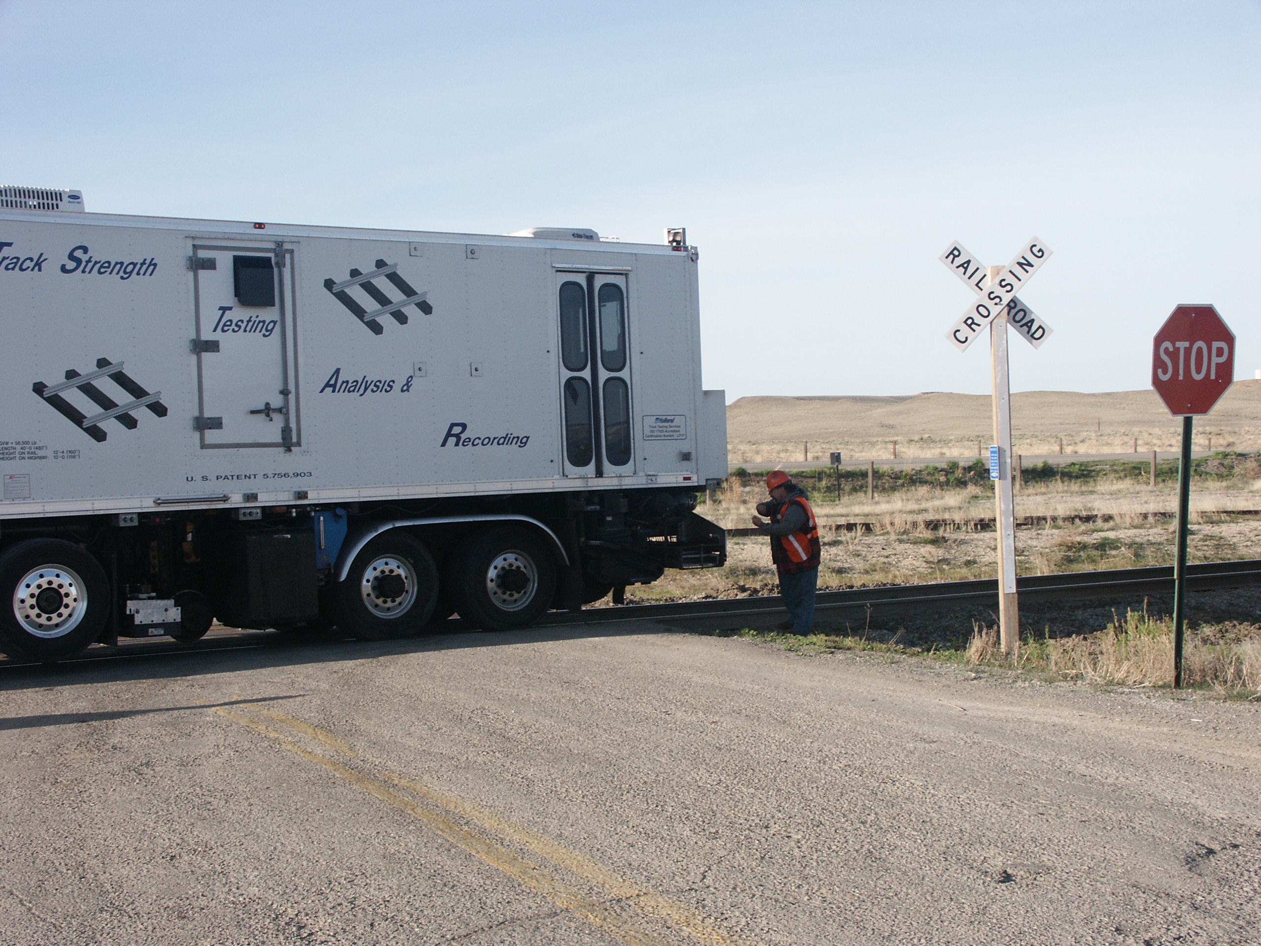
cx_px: 630
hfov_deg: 41.2
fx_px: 1676
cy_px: 473
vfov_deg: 31.5
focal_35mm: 46
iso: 100
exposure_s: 1/250
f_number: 6.7
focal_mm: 11.87
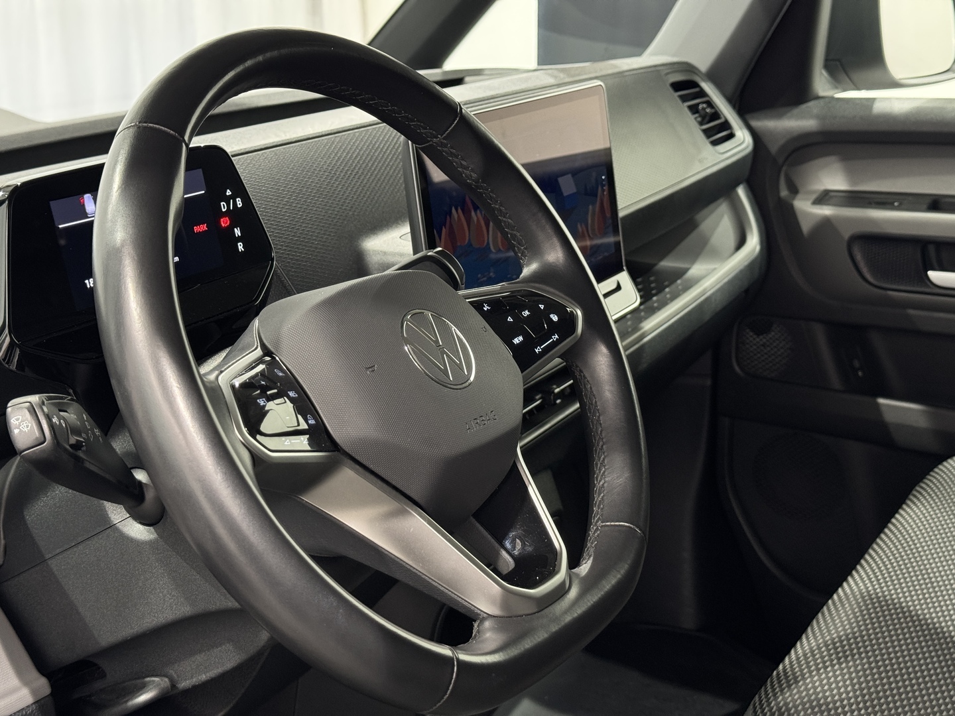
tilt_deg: -18.2
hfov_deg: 39.7
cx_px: 478
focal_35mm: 48
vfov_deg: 30.3
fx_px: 1324
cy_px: 358
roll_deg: +0.5
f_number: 1.78
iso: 500
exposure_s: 1/33
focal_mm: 6.76
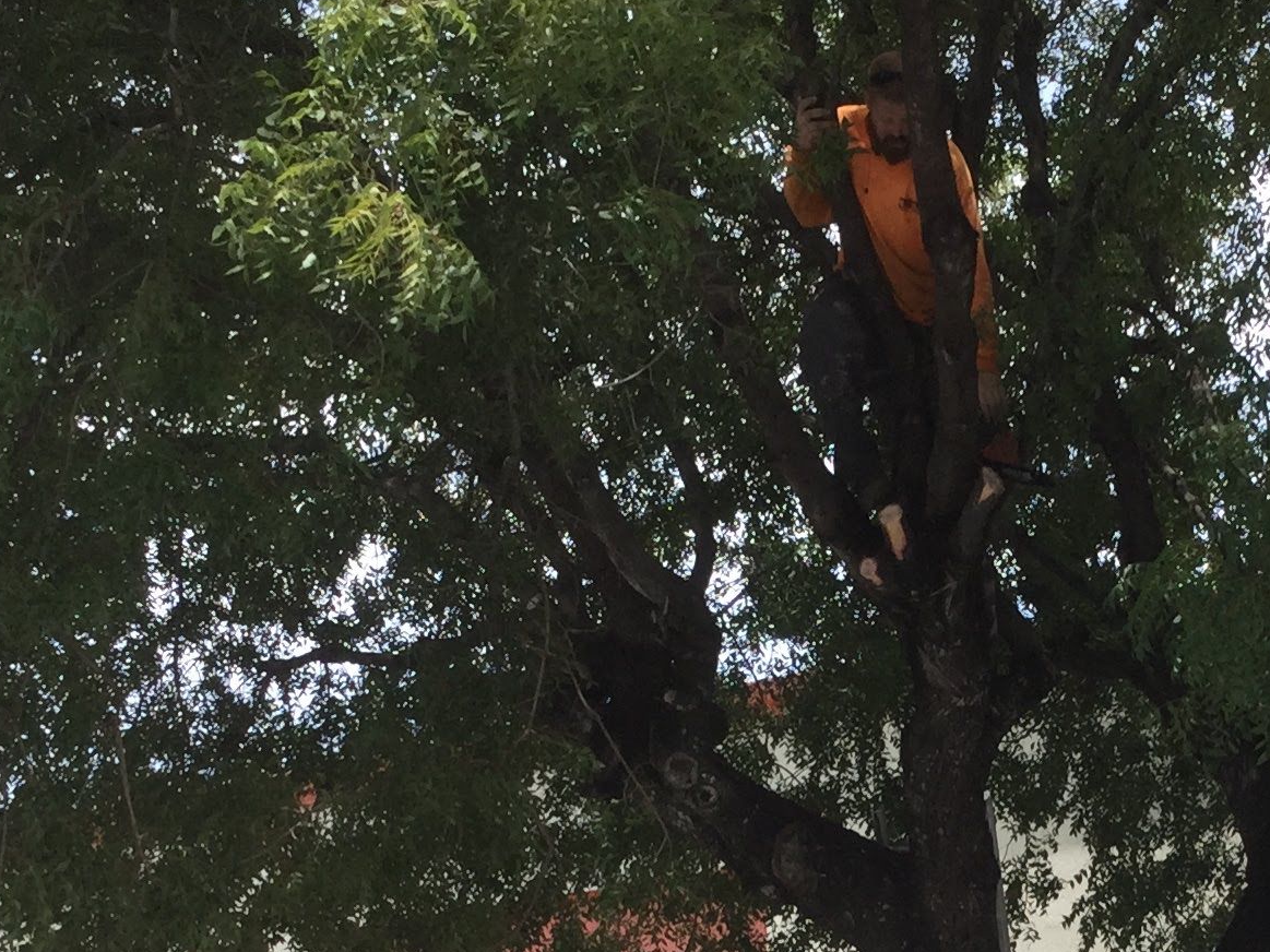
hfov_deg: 22.3
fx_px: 3192
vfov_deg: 16.6
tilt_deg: +4.5
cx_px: 965
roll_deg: +0.7
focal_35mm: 87
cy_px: 965
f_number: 2.4
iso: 25
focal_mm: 3.3
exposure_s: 1/367
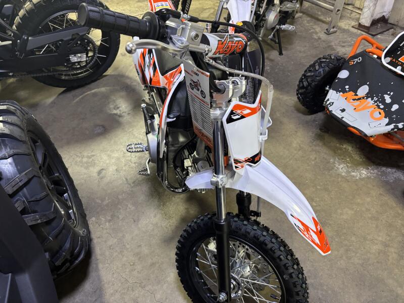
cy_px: 152
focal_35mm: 26
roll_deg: +8.9
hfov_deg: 67.3
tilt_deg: -43.8
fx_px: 303
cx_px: 202
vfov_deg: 53.1
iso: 250
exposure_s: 1/60
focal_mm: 5.96
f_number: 1.6
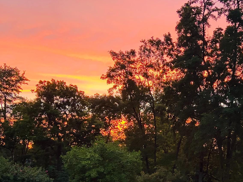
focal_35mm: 47
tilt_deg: -0.8
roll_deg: +0.8
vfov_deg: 29.6
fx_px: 330
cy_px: 164
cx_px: 189
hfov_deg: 39.1
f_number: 1.8
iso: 500
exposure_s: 1/51
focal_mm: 4.25
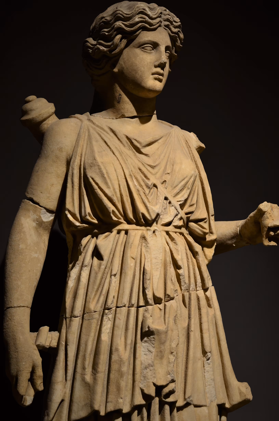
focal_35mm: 75
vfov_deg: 27.0
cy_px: 210
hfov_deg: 18.1
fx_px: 876
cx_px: 140
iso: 320
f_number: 3.5
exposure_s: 1/80
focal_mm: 50
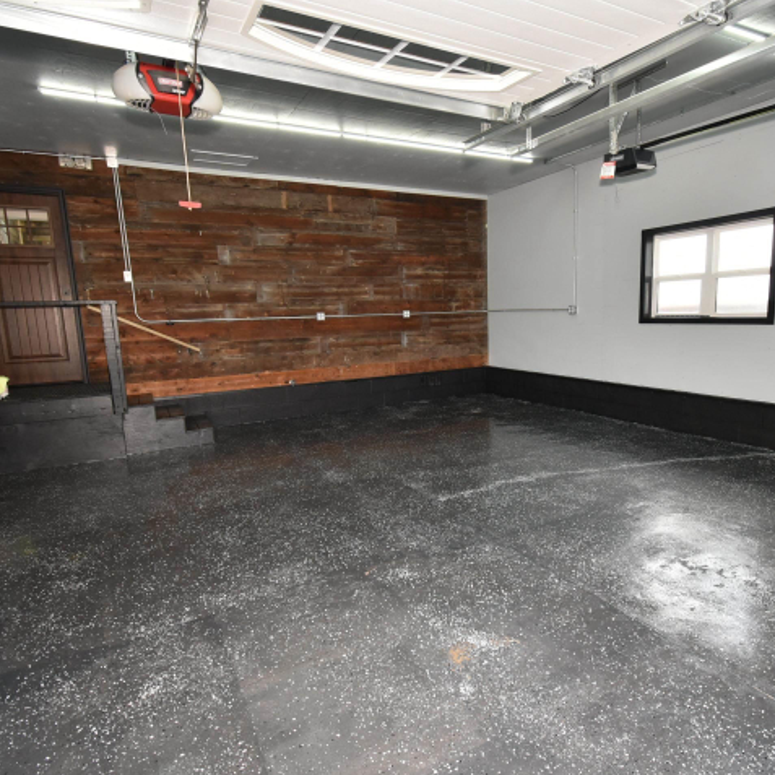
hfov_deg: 74.5
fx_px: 507
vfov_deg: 74.8
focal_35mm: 20
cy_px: 398
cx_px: 439
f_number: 5.6
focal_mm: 10
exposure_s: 1/100
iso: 400
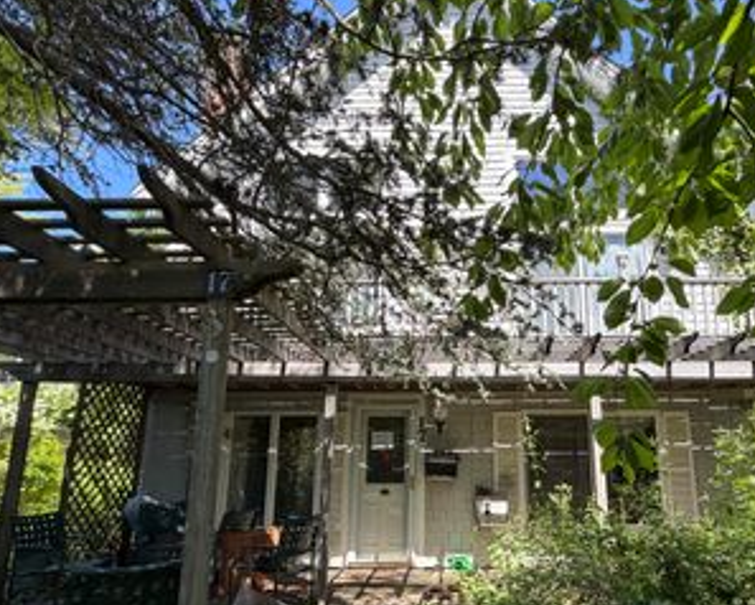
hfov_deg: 71.8
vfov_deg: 60.5
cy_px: 357
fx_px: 514
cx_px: 455
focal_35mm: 23
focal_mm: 2.22
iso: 40
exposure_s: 1/239
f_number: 2.2
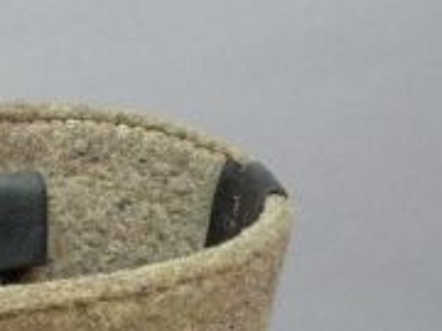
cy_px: 674
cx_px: -246
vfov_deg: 11.1
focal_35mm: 120
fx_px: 1532
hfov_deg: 15.1
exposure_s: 1/30
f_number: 2.8
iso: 320
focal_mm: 4.8
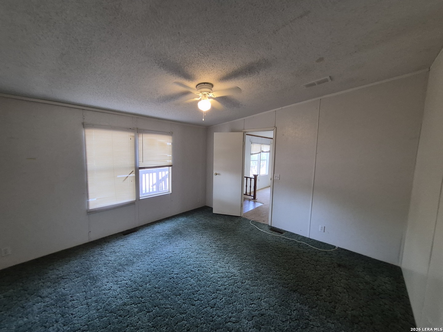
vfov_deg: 89.9
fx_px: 166
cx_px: 222
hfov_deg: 106.2
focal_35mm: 13
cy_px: 166
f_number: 2.2
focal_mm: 1.74
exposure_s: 1/60
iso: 200
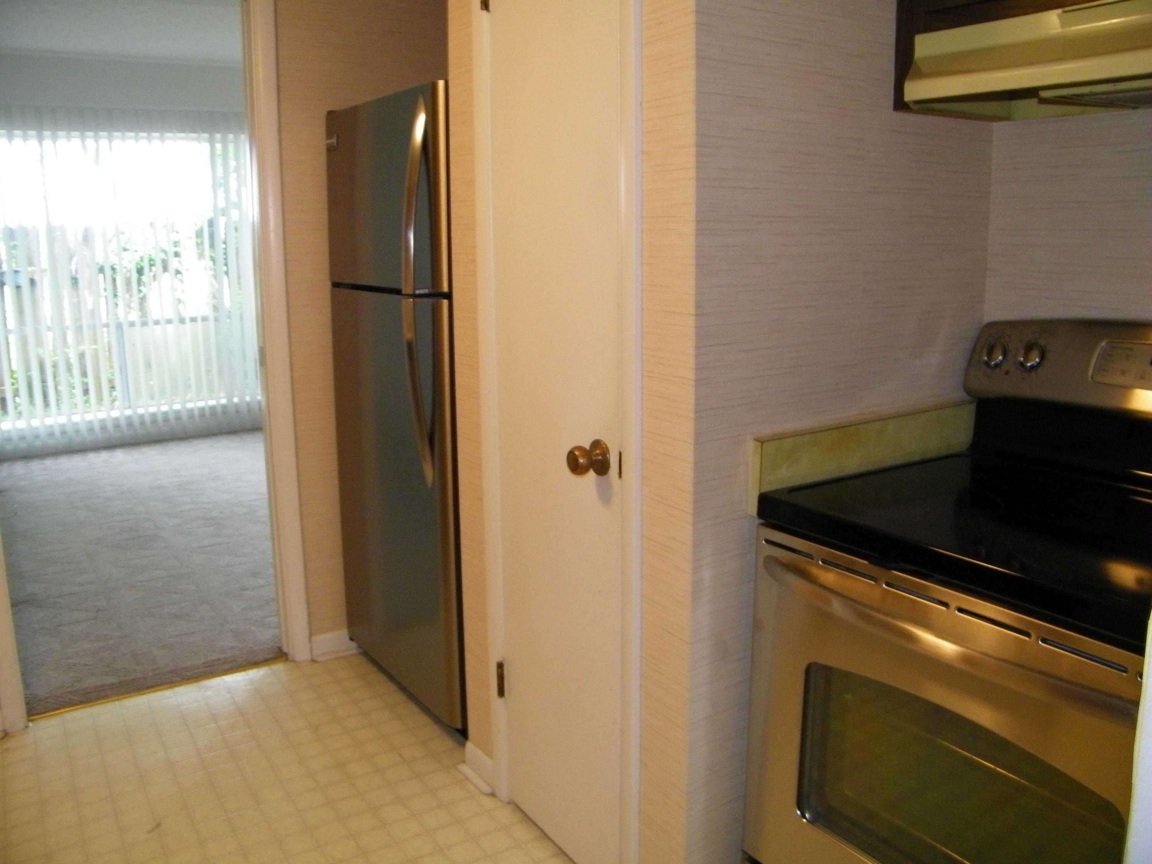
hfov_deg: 63.4
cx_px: 576
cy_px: 432
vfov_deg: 49.7
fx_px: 932
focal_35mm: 28
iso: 200
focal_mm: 5
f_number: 3.5
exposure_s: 1/30
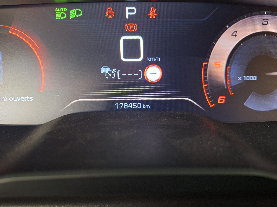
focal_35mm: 23
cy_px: 104
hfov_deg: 73.9
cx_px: 138
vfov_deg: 58.9
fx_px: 184
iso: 500
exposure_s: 1/20
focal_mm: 5.54
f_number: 1.8
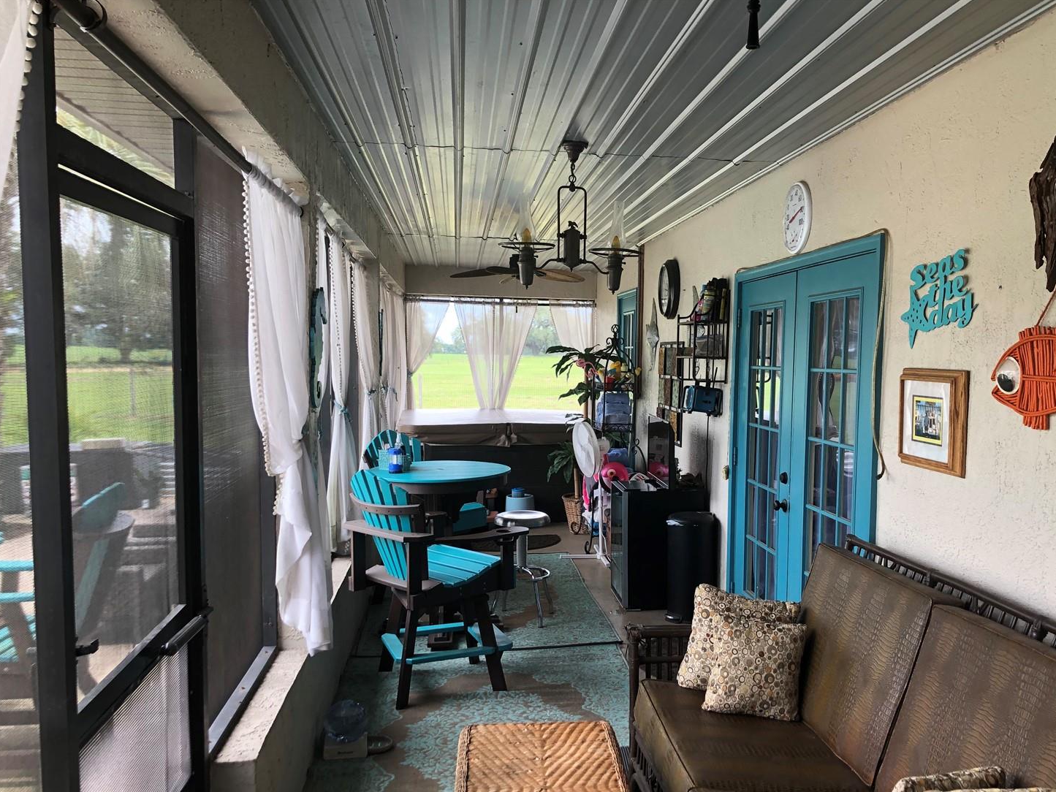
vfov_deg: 45.4
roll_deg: -1.2
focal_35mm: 31
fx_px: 946
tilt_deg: -4.3
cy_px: 435
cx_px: 581
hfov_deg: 58.2
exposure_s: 1/120
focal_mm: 3.99
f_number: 1.8
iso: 64
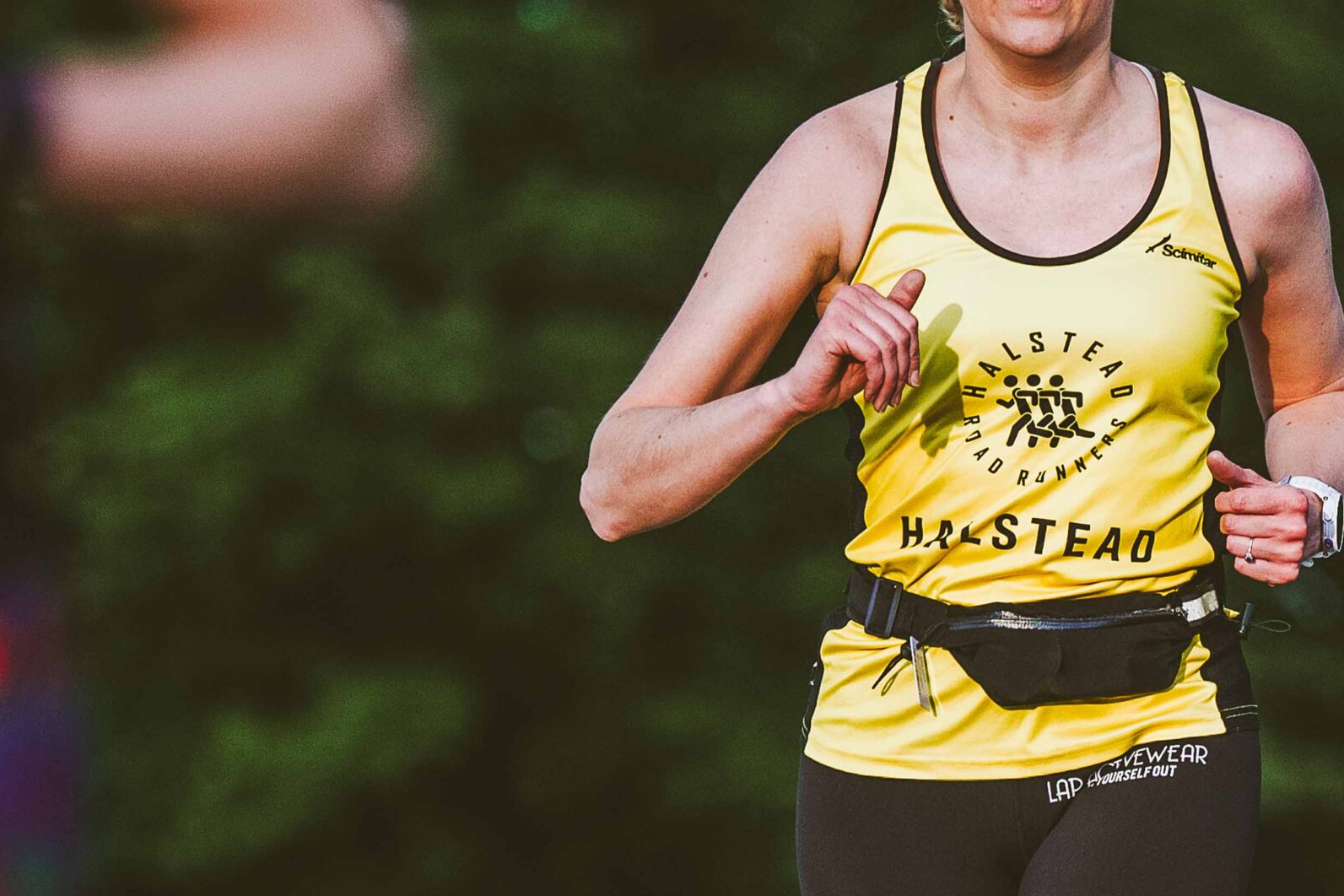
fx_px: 17993
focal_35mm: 482
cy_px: 448
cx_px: 774
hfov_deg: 4.3
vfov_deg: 2.9
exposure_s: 1/3200
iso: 500
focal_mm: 200
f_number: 2.8
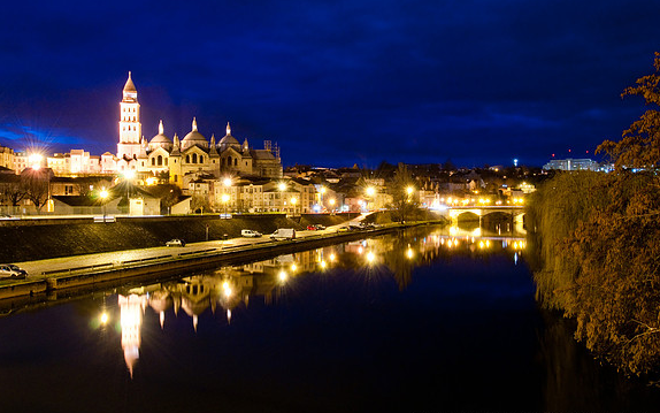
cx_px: 329
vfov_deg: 34.5
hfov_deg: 52.7
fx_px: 666
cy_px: 209
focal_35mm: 37
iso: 200
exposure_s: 10
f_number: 11
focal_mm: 24
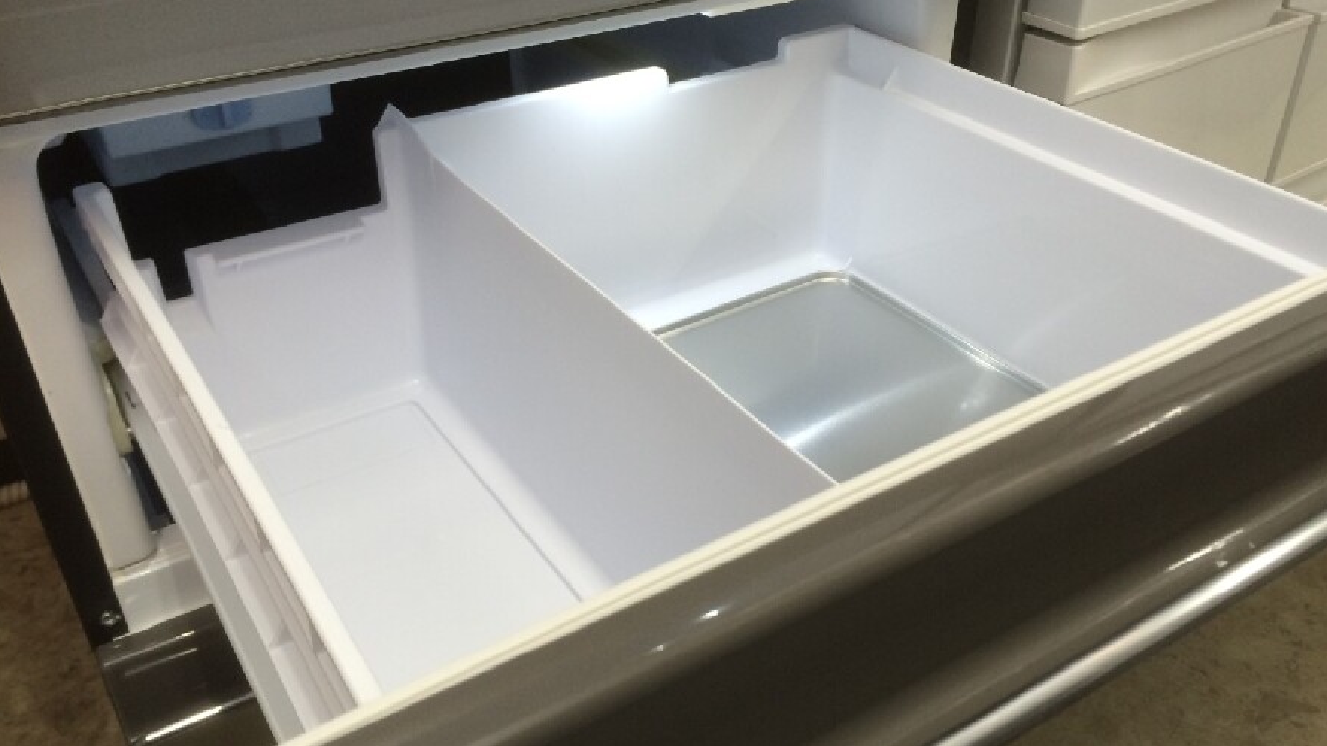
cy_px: 384
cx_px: 666
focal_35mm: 32
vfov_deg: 36.7
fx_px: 1126
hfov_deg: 61.0
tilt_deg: -35.3
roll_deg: +0.2
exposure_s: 1/30
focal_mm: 4.15
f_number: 2.2
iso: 40
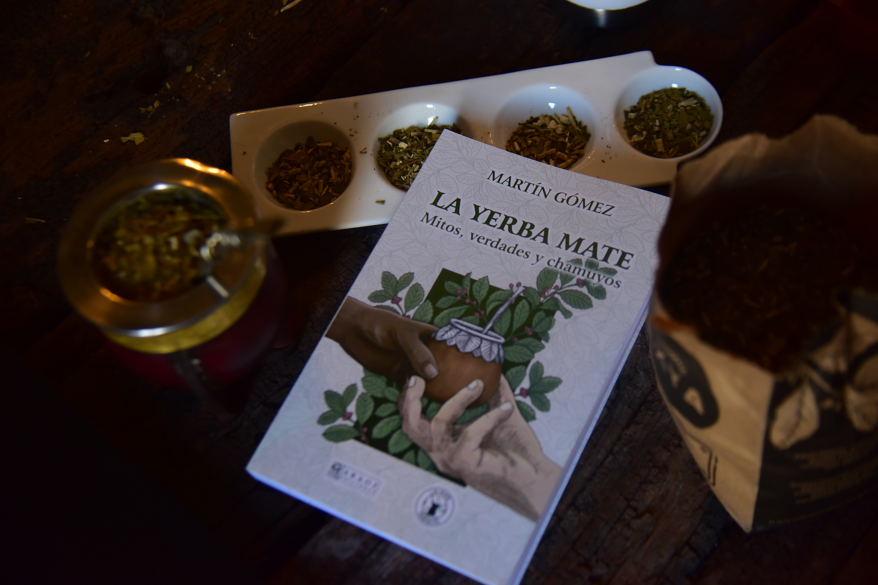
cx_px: 439
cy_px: 292
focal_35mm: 52
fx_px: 1268
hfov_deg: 38.2
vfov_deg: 26.0
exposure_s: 1/125
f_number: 4
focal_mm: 52
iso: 1250
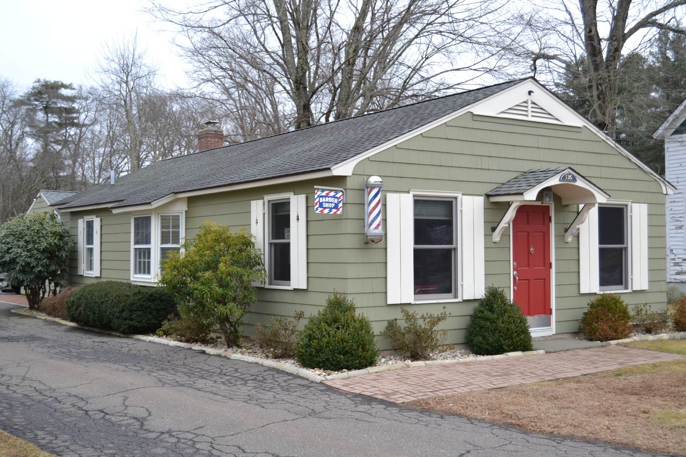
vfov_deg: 31.9
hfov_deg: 46.4
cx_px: 343
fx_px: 800
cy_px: 228
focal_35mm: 42
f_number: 5
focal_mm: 28
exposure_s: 1/100
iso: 400
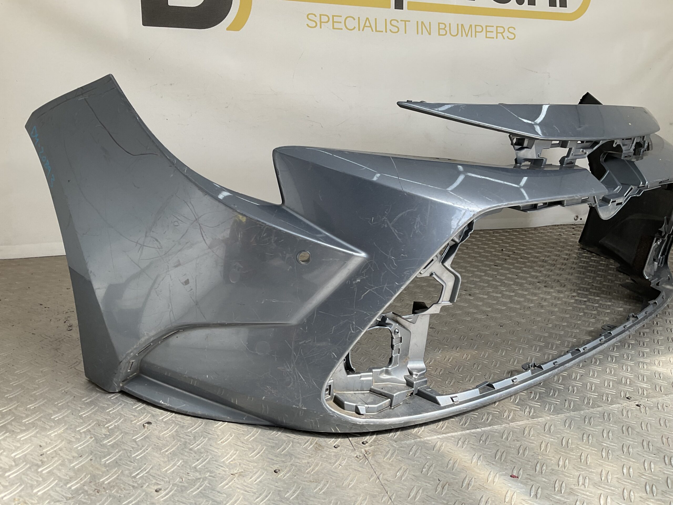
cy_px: 252
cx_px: 336
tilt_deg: -19.1
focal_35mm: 29
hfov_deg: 61.7
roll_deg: -5.4
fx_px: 564
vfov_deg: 48.2
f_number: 1.8
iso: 16
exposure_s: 1/500
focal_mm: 3
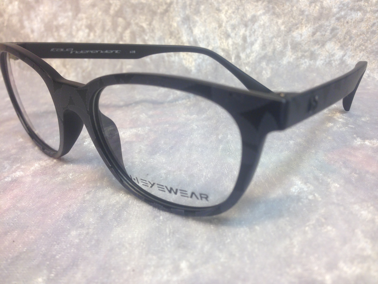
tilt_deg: -16.7
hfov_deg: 55.4
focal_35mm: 33
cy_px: 142
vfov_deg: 42.9
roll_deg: -1.3
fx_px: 360
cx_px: 189
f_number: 2.4
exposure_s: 1/50
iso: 50
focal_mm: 4.12
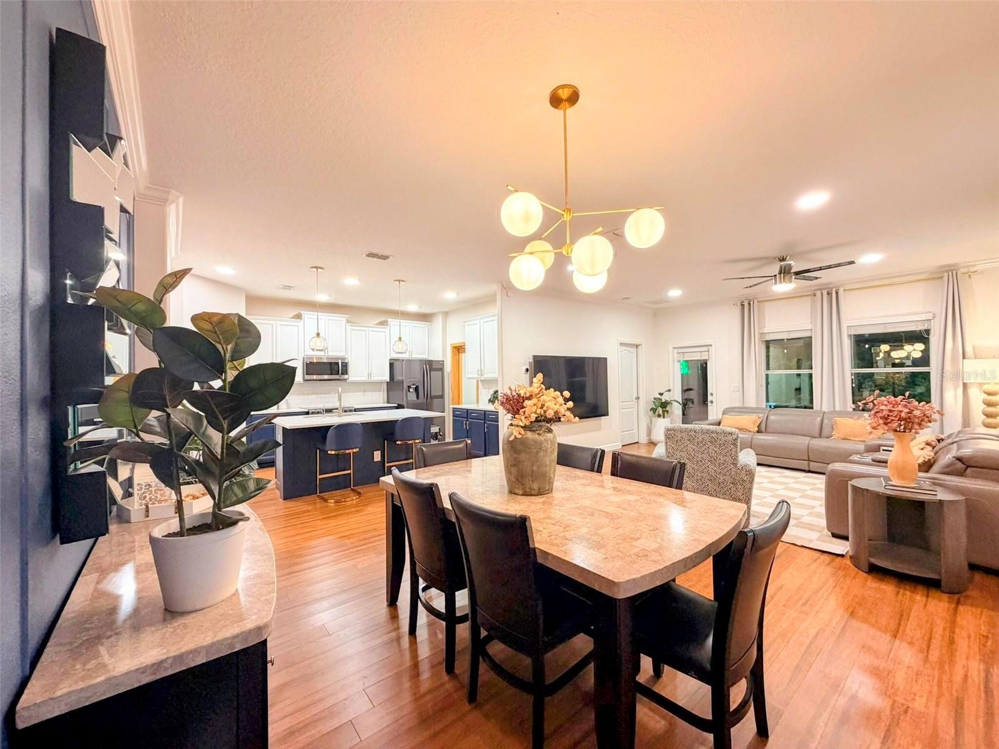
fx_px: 404
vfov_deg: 85.7
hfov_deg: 102.1
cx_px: 500
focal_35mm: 14
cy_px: 374
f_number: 2.2
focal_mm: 2.22
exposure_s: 1/60
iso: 200
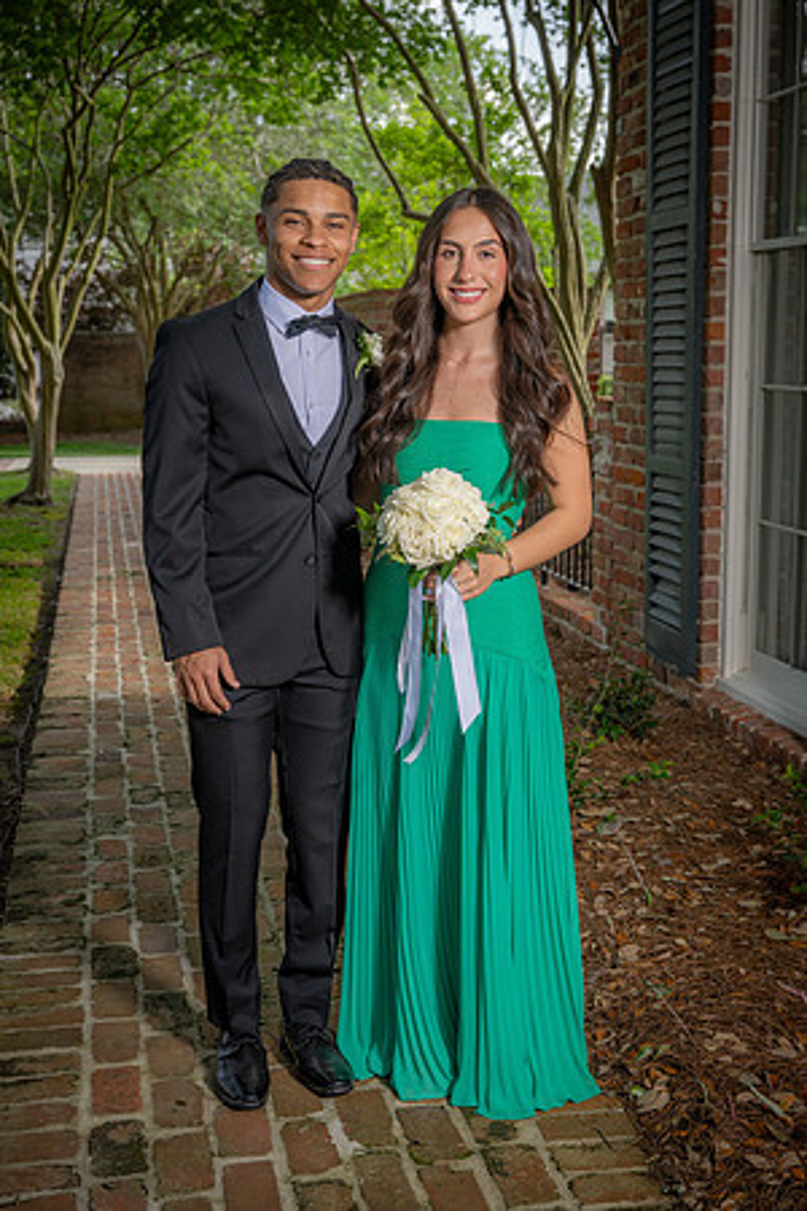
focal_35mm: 46
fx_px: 1547
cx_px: 404
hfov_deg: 29.2
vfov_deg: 42.7
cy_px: 606
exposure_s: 1/160
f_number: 5.6
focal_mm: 46
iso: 100
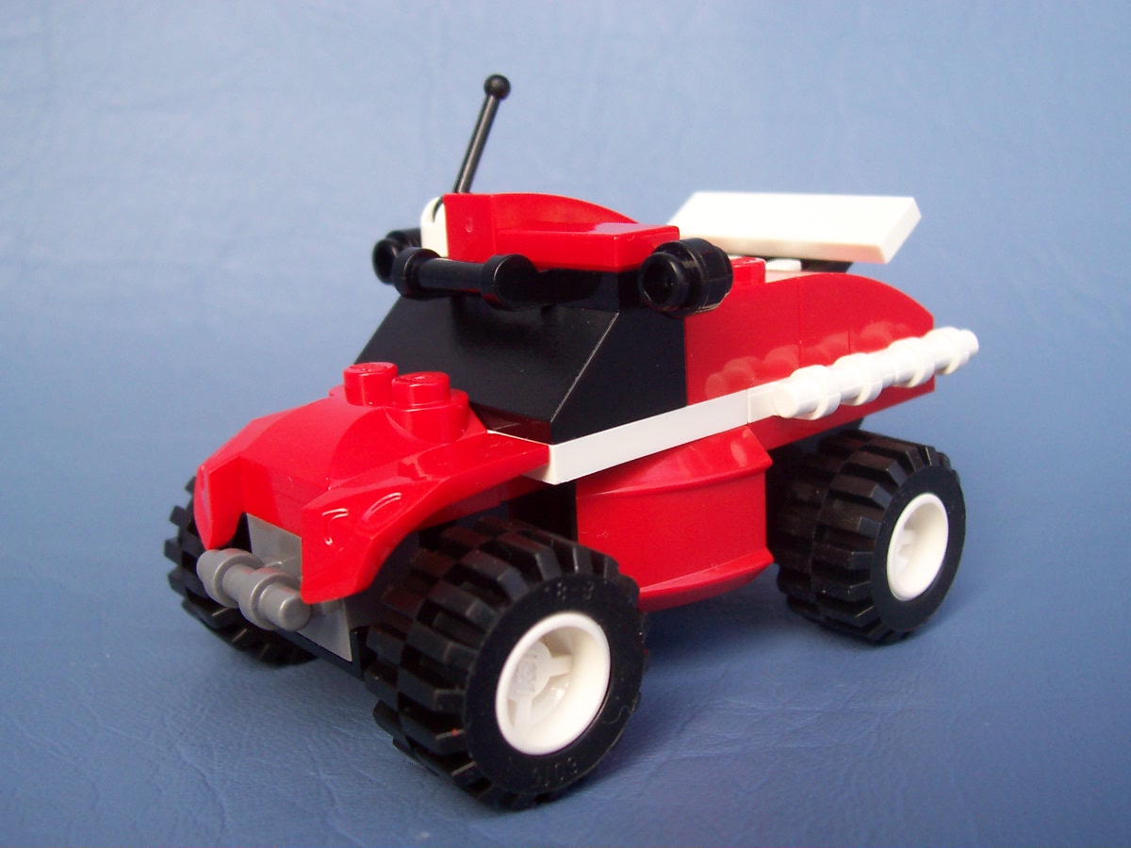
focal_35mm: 37
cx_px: 566
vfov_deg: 38.7
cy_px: 424
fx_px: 1209
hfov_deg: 50.1
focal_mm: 5.6
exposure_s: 1/180
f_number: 2.8
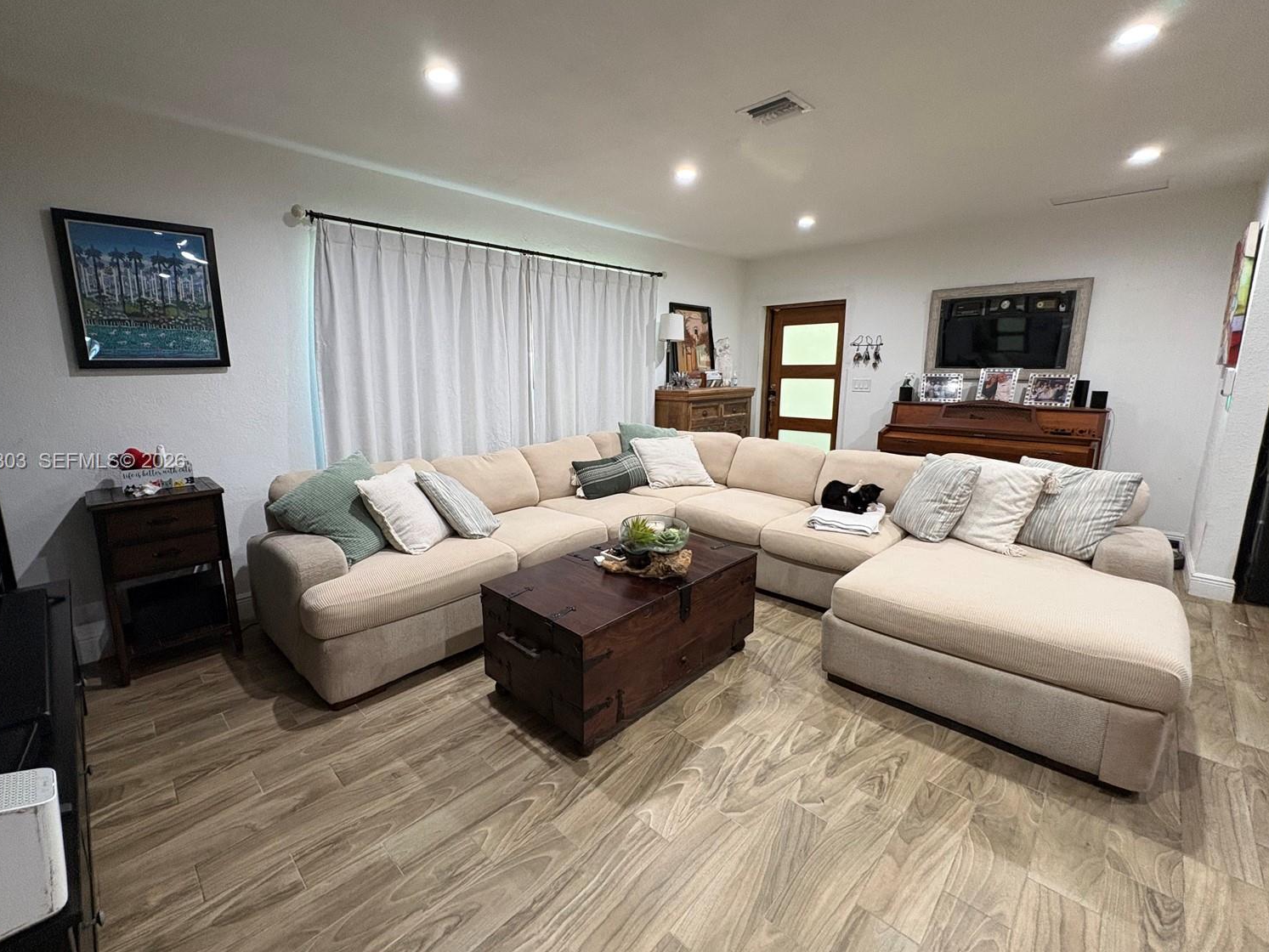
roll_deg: +0.9
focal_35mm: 15
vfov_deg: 81.7
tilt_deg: -9.7
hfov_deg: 98.1
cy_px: 462
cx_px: 601
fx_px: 550
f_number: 2.2
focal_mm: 2.22
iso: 320
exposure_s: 1/60
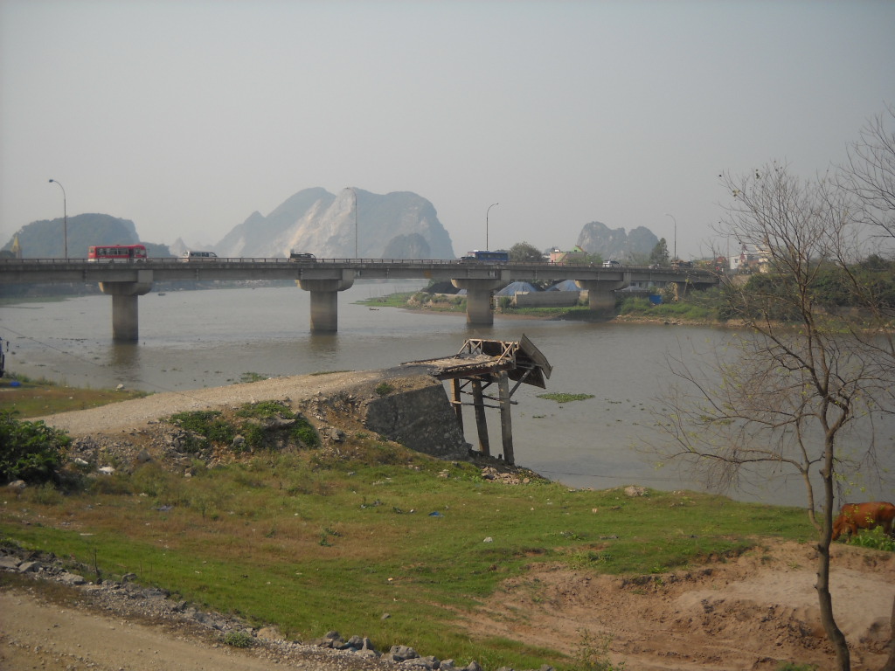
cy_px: 336
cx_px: 448
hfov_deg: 45.8
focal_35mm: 41
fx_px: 1060
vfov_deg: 35.1
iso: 64
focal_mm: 6.72
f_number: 5.5
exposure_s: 1/337
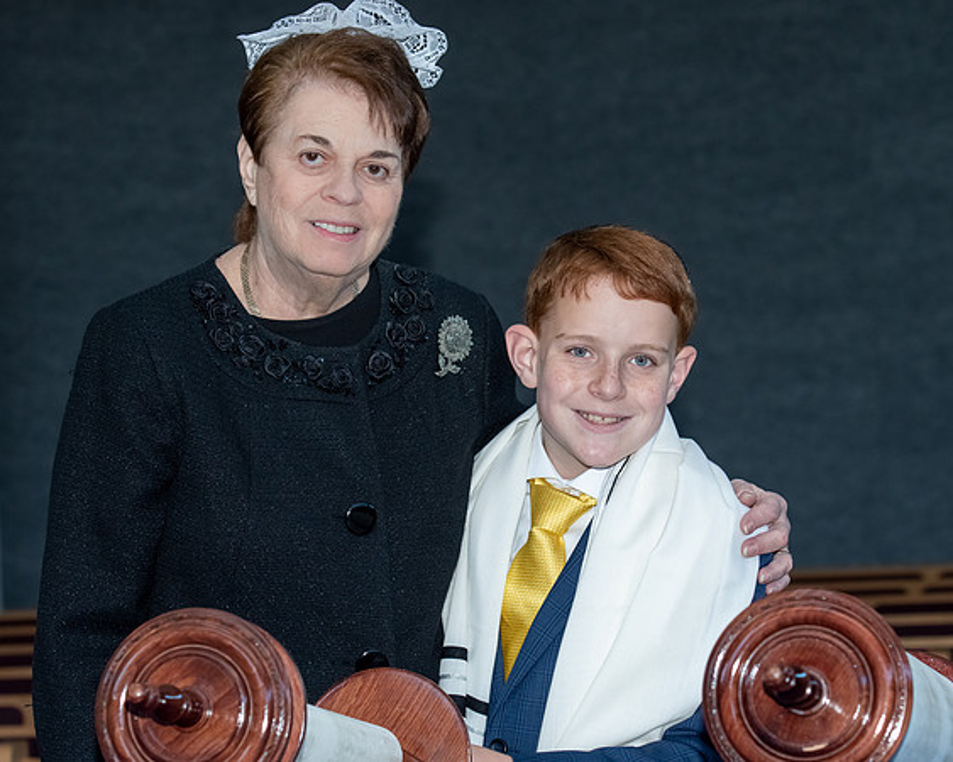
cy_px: 428
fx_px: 4662
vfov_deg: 9.3
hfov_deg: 11.7
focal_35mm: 165
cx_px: 525
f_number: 5.6
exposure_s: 1/250
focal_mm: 86
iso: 400
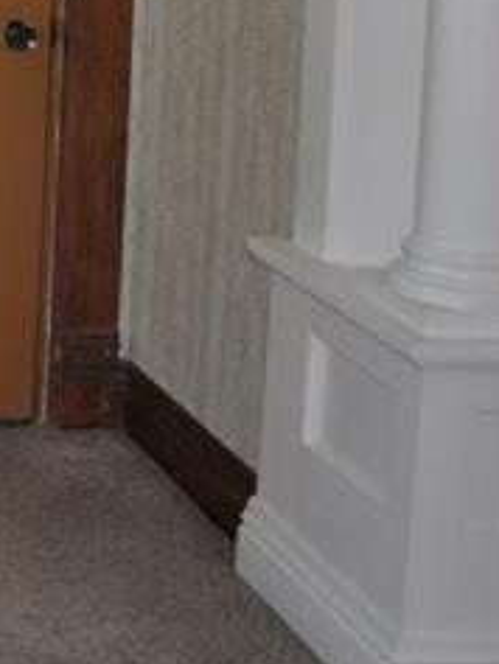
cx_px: -855
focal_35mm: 112
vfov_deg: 16.6
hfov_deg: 10.5
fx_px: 2151
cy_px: -189
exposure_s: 1/125
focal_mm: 18
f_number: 3.5
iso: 560
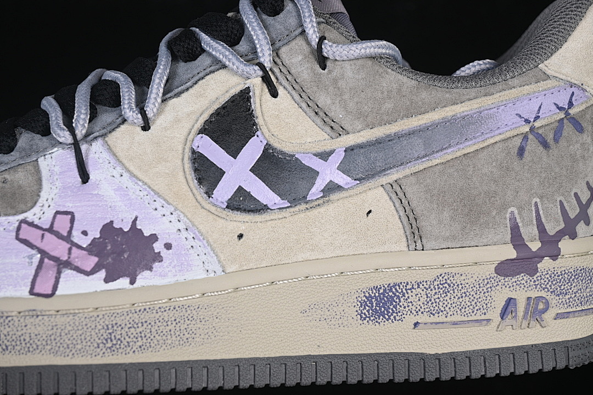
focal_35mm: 75
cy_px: 198
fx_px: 1235
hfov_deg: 27.0
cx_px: 296
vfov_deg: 18.2
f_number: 6.3
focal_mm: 50
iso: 160
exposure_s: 1/60
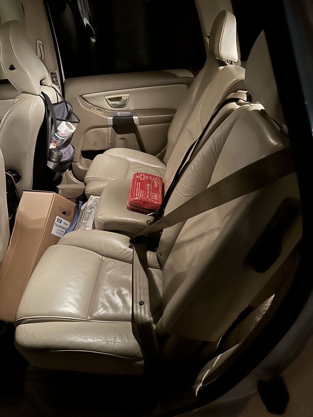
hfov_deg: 56.8
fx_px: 289
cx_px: 156
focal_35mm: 24
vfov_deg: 71.6
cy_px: 208
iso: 1600
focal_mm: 6.86
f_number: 1.78
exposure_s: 1/9
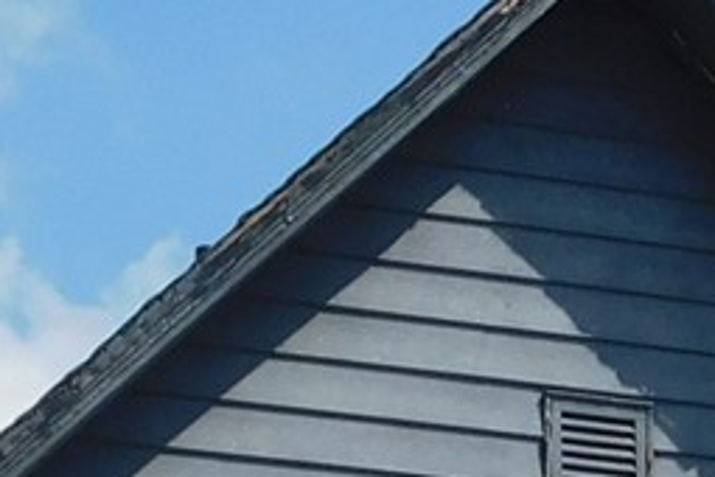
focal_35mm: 235
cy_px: 1459
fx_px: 4667
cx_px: 390
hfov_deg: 8.8
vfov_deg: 5.5
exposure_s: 1/400
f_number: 7
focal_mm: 6.3
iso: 125
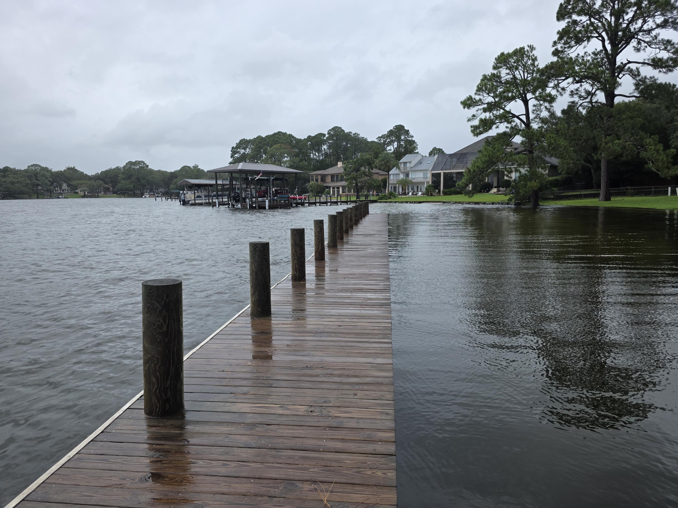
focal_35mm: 23
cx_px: 339
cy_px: 254
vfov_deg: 58.9
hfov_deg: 73.9
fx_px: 450
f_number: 1.7
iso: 80
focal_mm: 6.3
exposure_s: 1/3354
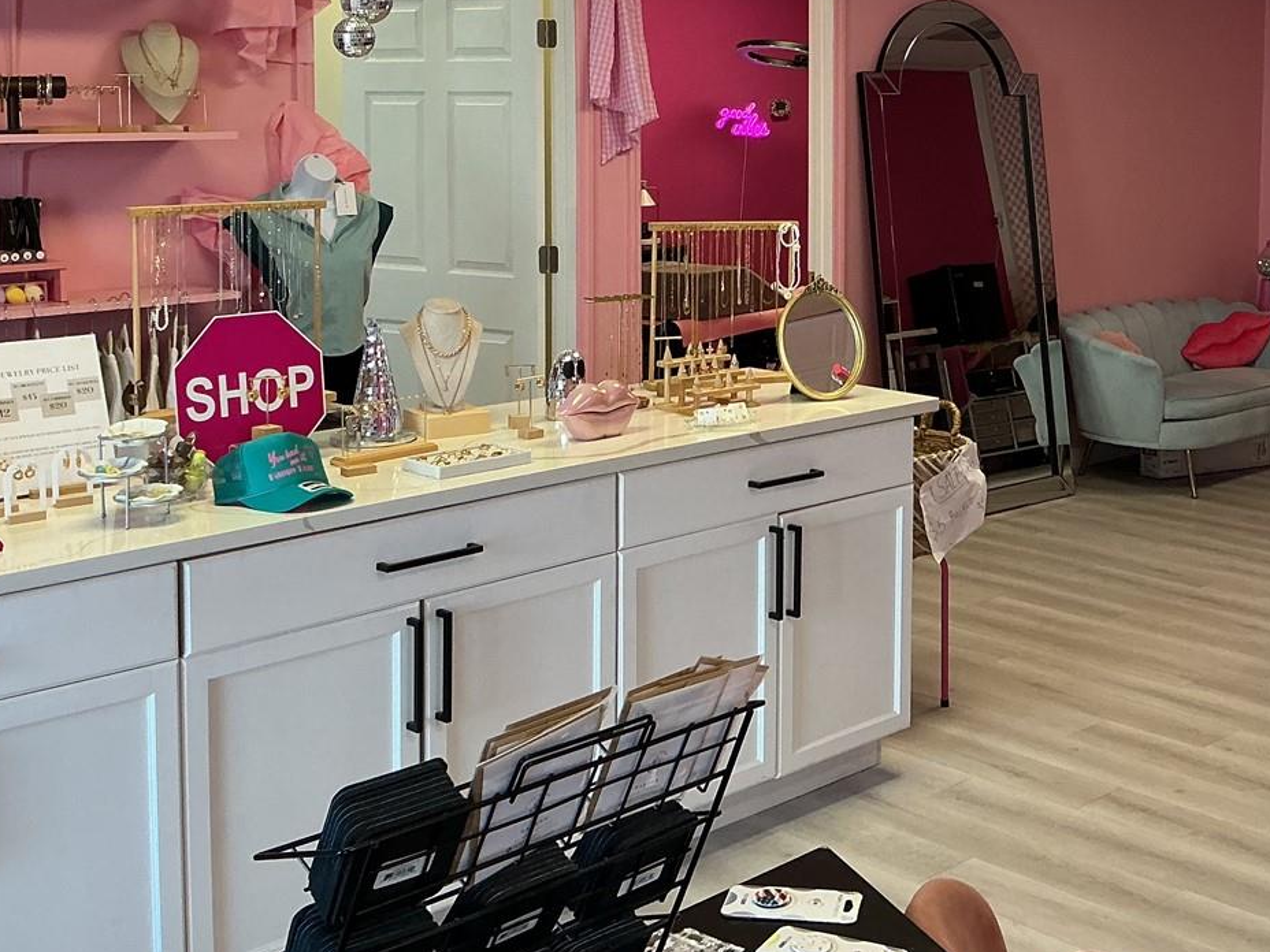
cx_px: 881
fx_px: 1834
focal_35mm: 50
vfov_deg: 28.6
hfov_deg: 37.6
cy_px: 215
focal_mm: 3
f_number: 1.8
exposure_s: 1/60
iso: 64
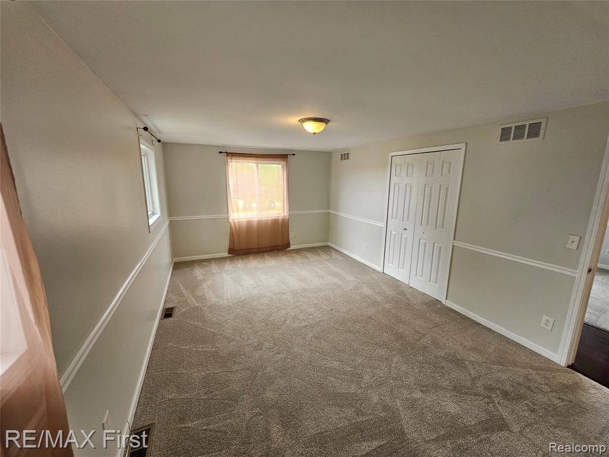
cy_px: 228
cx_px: 304
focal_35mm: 13
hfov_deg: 106.2
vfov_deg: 89.9
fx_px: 229
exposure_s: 1/60
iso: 80
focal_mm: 2.2
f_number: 2.2
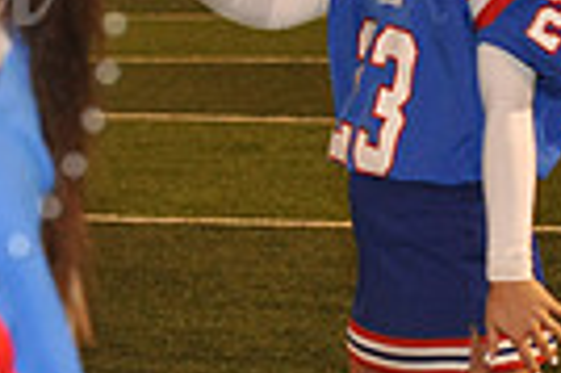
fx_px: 5401
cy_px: -17
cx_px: -272
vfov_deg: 3.9
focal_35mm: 347
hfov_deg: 5.9
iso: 2500
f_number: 7.1
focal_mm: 80
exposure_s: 1/160
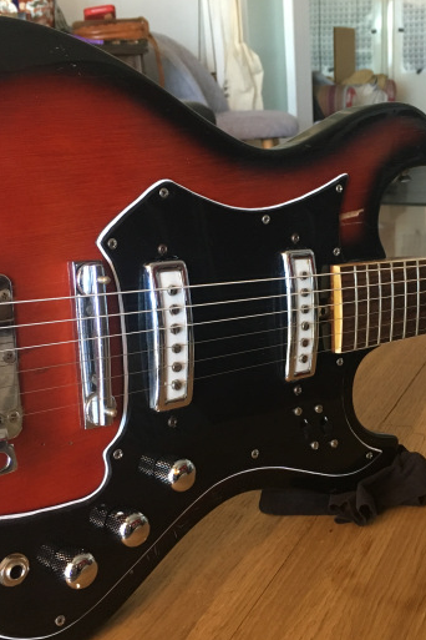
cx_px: 284
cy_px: 348
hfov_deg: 27.9
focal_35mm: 48
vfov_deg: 41.1
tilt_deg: -17.5
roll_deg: +2.1
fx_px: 852
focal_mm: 4.15
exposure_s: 1/33
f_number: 2.2
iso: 200
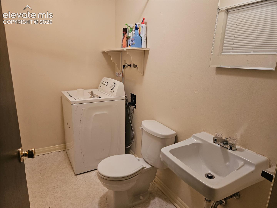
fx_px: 184
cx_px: 138
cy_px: 104
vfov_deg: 58.9
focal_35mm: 23
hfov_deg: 73.9
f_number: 1.8
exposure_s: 1/40
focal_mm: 5.4
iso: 320
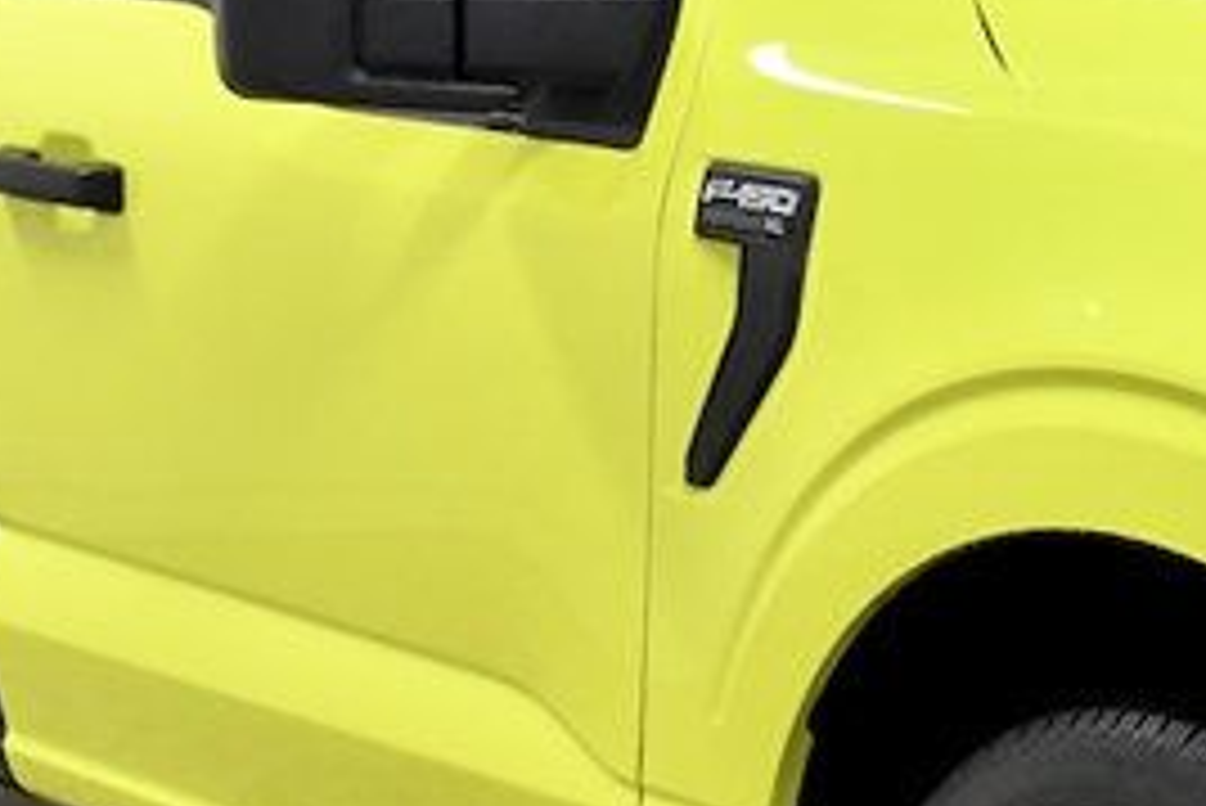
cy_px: 426
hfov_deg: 15.4
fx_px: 4357
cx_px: 1260
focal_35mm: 130
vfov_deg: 10.6
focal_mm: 23
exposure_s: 1/500
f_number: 4.5
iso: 2500
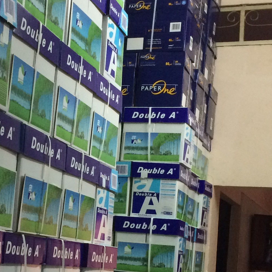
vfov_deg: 20.0
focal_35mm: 86
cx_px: 44
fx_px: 765
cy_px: 206
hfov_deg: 19.9
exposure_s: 1/33
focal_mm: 4.12
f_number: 2.2
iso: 320
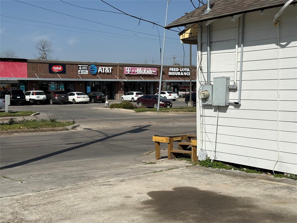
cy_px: 112
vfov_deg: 30.3
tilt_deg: -2.1
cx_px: 148
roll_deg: +0.2
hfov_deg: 39.7
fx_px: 412
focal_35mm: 48
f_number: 1.78
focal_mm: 6.76
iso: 64
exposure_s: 1/9901
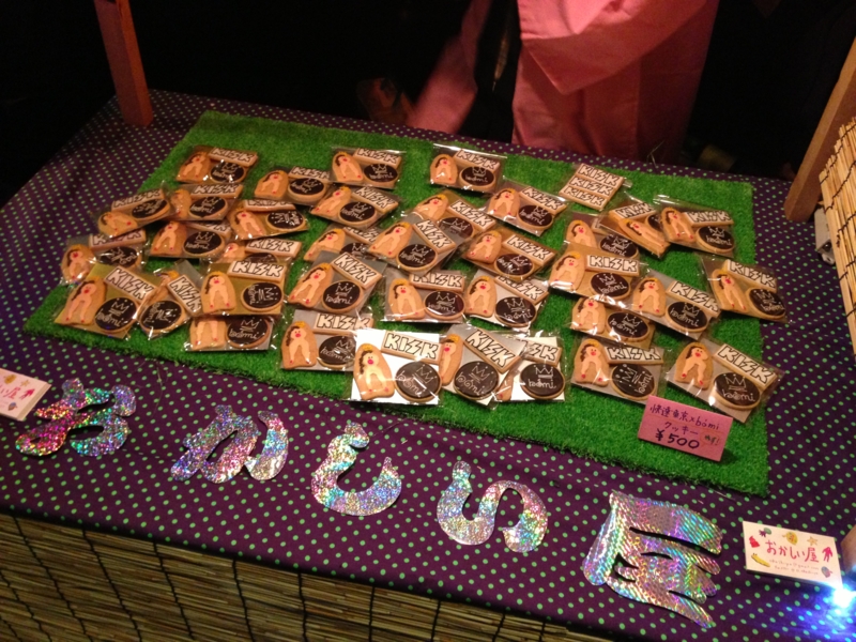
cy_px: 321
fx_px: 816
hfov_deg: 55.4
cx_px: 428
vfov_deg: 42.9
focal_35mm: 33
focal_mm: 4.13
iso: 400
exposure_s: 1/15
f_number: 2.4
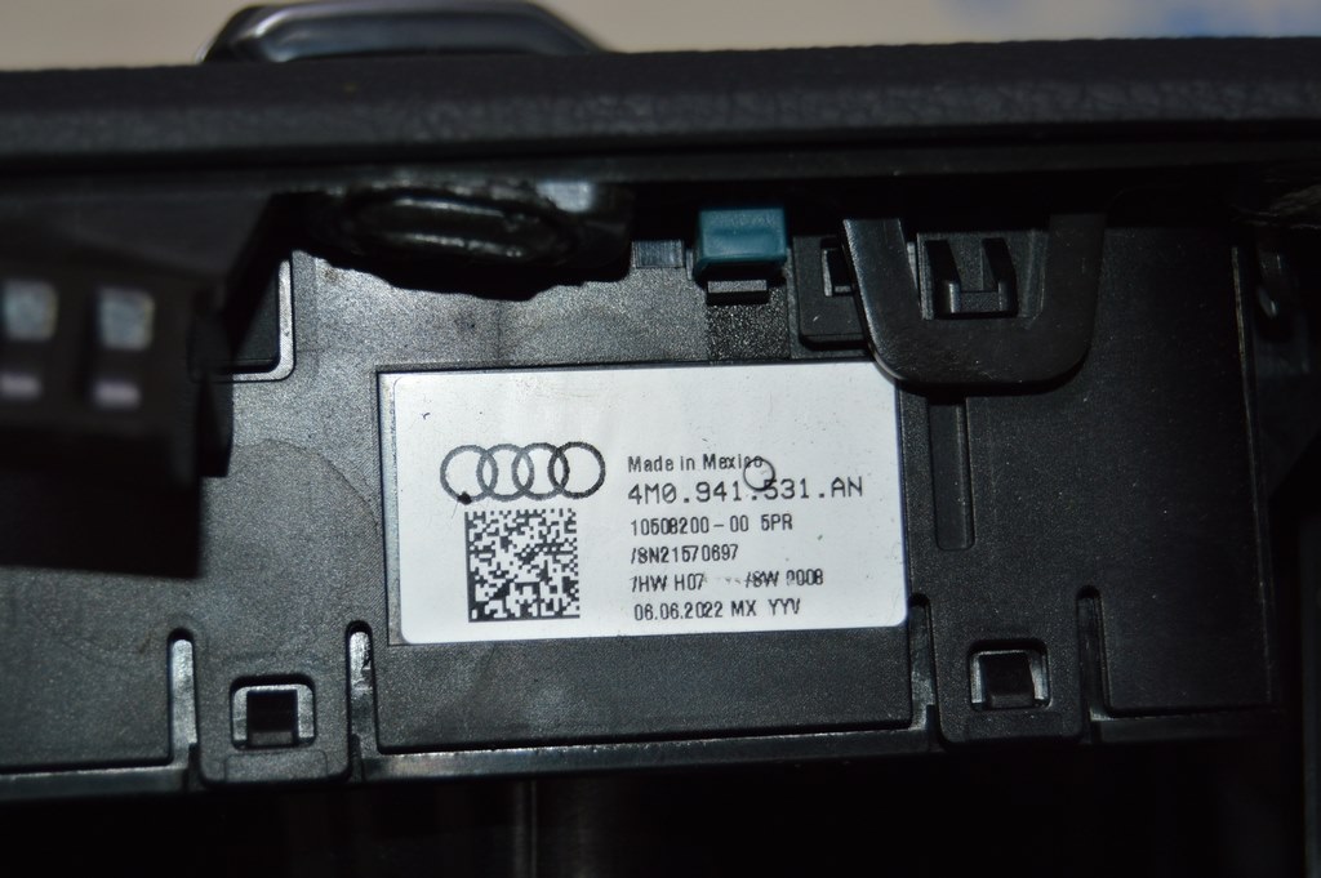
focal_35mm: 82
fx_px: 3025
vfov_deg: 16.5
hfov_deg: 24.6
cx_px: 660
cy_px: 439
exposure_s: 1/60
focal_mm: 55
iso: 360
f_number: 5.6
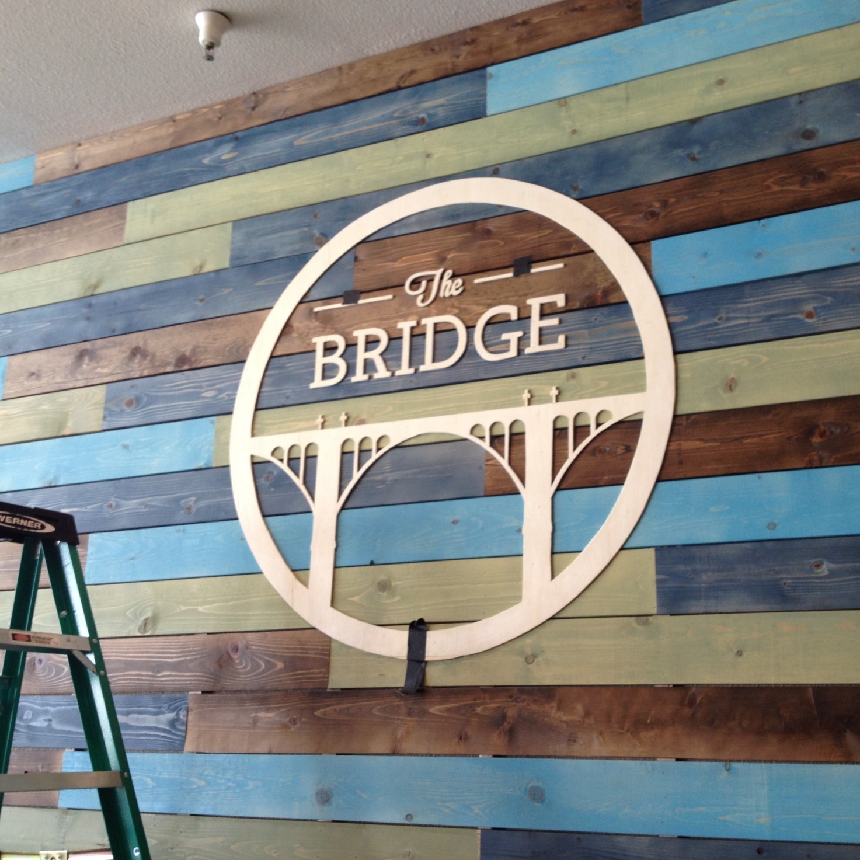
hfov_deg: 39.8
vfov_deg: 40.0
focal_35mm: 42
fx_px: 1181
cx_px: 521
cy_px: 427
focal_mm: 4.28
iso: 64
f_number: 2.4
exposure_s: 1/20
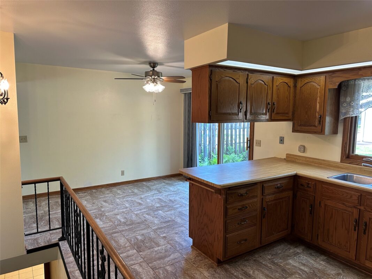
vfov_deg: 56.8
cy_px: 140
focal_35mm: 24
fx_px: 258
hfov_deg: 71.6
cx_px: 186
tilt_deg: -5.9
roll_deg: -1.2
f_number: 1.78
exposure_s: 1/120
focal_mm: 6.86
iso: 160
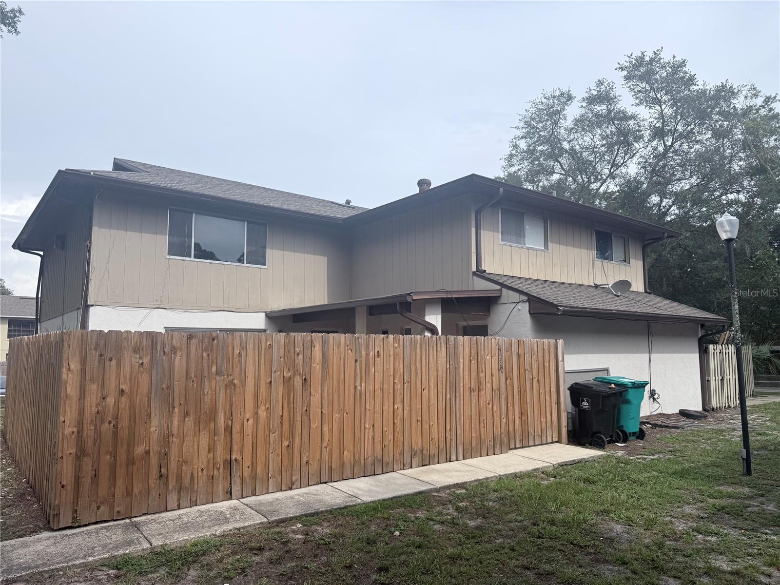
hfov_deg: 71.6
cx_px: 390
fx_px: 541
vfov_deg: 56.8
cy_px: 292
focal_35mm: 24
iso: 80
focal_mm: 6.76
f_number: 1.78
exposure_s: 1/5319
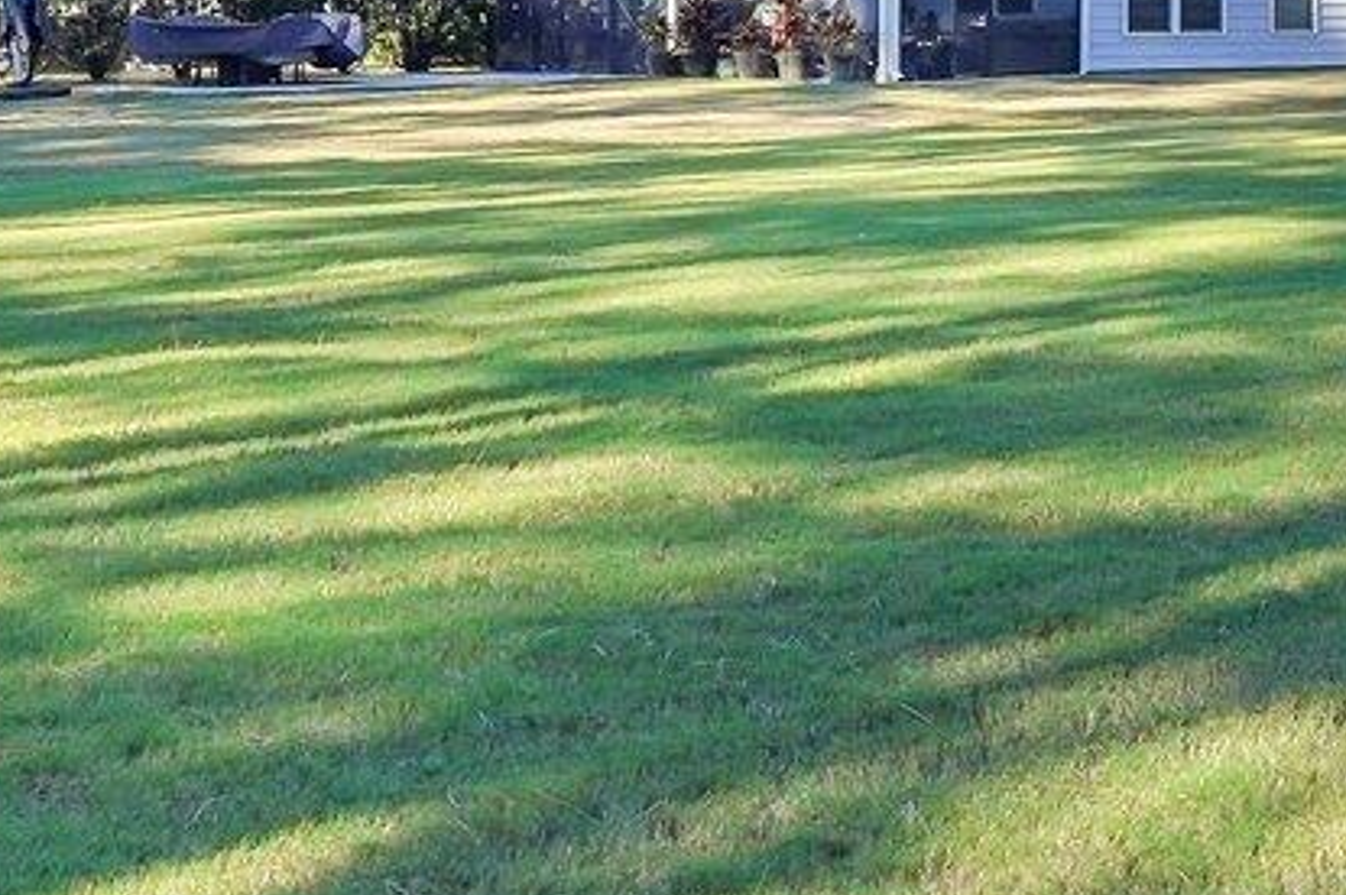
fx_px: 2951
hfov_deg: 21.8
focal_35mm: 79
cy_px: -15
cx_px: 1975
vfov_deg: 16.8
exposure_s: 1/640
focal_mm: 16
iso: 400
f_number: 9
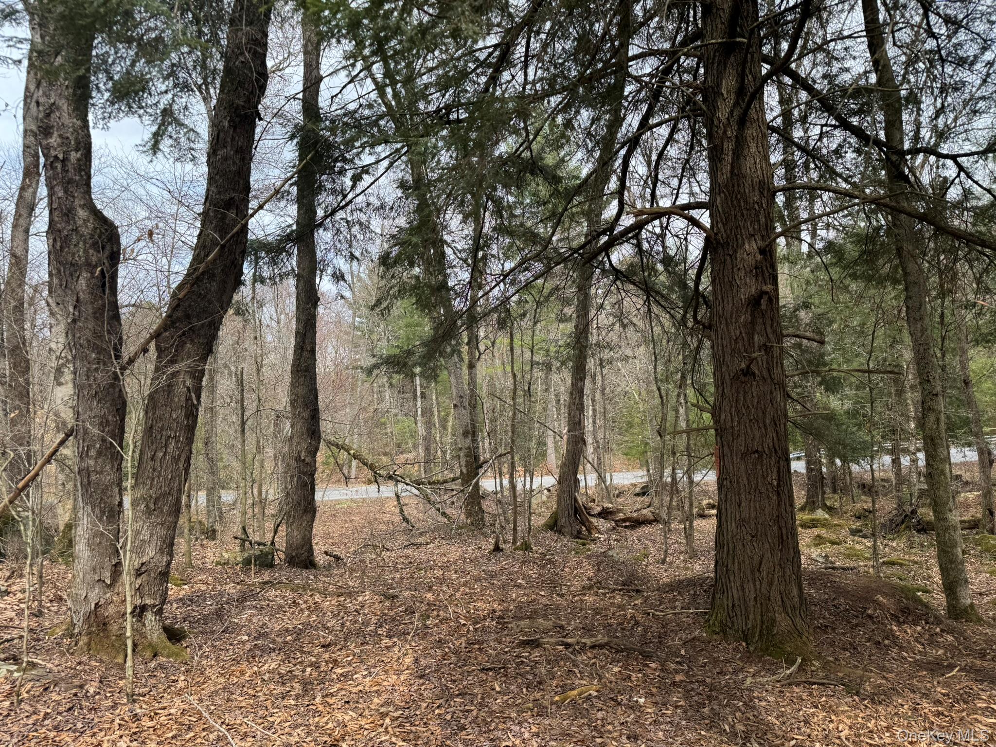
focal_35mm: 24
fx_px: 691
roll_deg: +2.8
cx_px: 498
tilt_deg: +3.7
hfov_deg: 71.6
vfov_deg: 56.8
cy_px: 374
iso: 80
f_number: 1.78
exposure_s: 1/995
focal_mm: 6.76
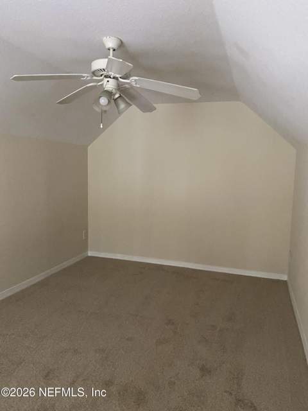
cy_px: 206
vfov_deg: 67.3
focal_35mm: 26
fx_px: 308
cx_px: 154
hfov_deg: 53.1
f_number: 1.8
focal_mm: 4.25
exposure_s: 1/34
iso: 640
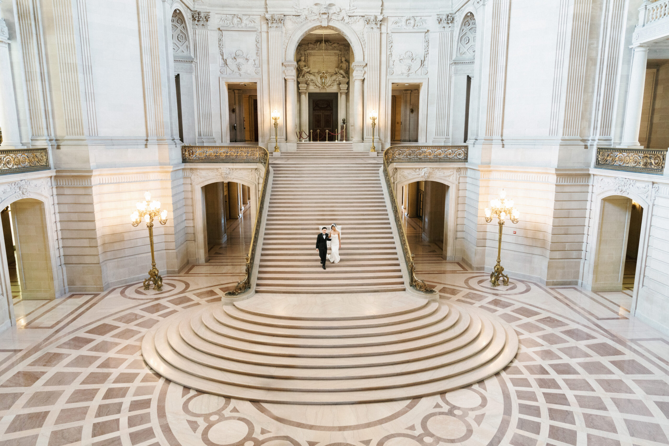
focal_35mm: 24
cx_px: 334
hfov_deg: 73.7
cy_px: 223
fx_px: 446
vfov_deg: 53.1
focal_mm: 24
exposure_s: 1/80
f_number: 3.5
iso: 1600
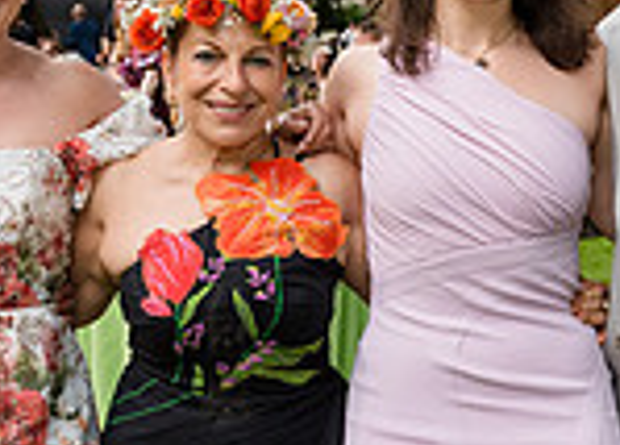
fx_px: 1817
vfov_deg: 13.9
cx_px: 250
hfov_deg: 19.3
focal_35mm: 103
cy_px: 308
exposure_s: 1/250
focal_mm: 24
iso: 1000
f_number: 3.5
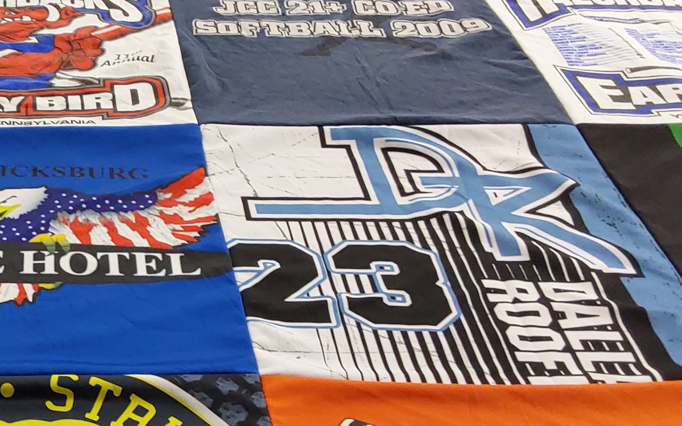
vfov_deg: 21.2
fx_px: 1134
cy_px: 293
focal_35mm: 61
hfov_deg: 31.1
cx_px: 7
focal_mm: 2.91
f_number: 1.9
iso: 125
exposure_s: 1/50
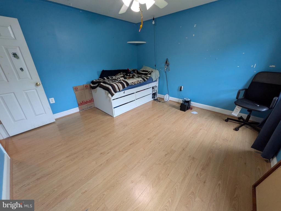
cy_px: 106
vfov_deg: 85.7
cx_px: 140
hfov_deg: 102.1
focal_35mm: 14
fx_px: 114
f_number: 2.2
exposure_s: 1/120
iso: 191
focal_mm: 1.83
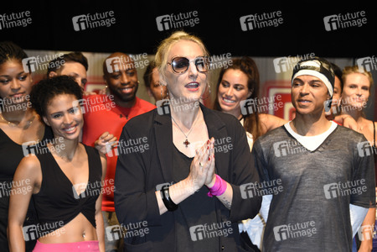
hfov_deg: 24.8
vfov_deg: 16.7
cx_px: 188
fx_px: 859
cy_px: 126
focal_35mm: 82
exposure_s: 1/125
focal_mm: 82
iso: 3200
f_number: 5
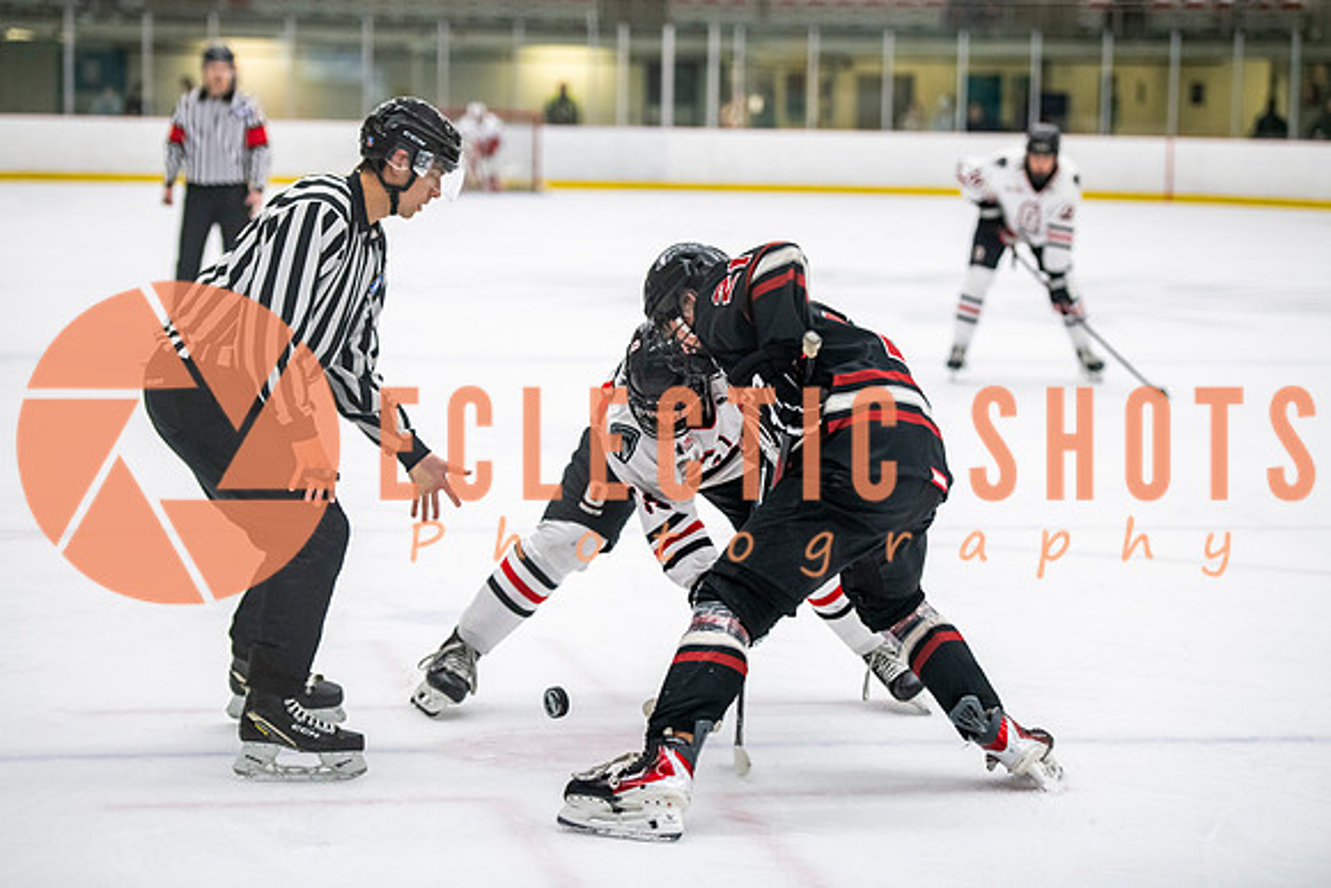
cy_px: 444
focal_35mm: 103
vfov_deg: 13.3
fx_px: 3820
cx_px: 666
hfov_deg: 19.8
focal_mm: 100
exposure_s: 1/800
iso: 2500
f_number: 3.2
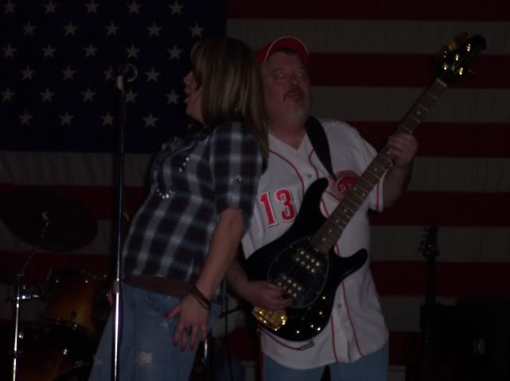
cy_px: 190
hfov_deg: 17.3
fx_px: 1678
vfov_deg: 13.0
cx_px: 255
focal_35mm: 114
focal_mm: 24
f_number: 4.8
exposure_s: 1/90
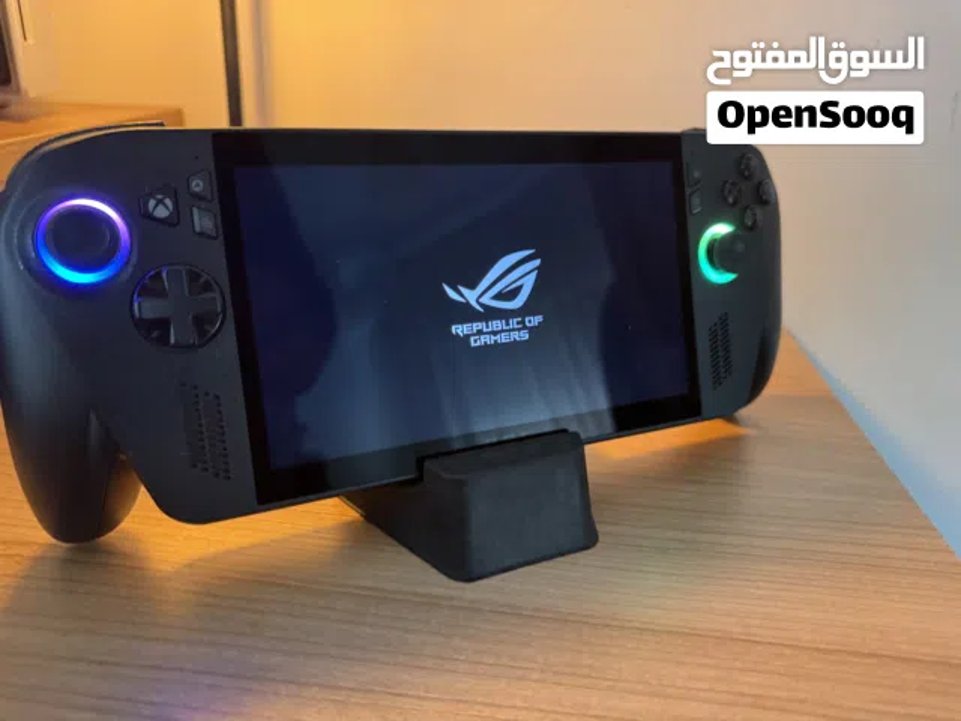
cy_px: 360
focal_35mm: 24
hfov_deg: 71.6
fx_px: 666
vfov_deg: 56.8
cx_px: 480
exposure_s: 1/58
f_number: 1.78
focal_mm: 6.76
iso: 800
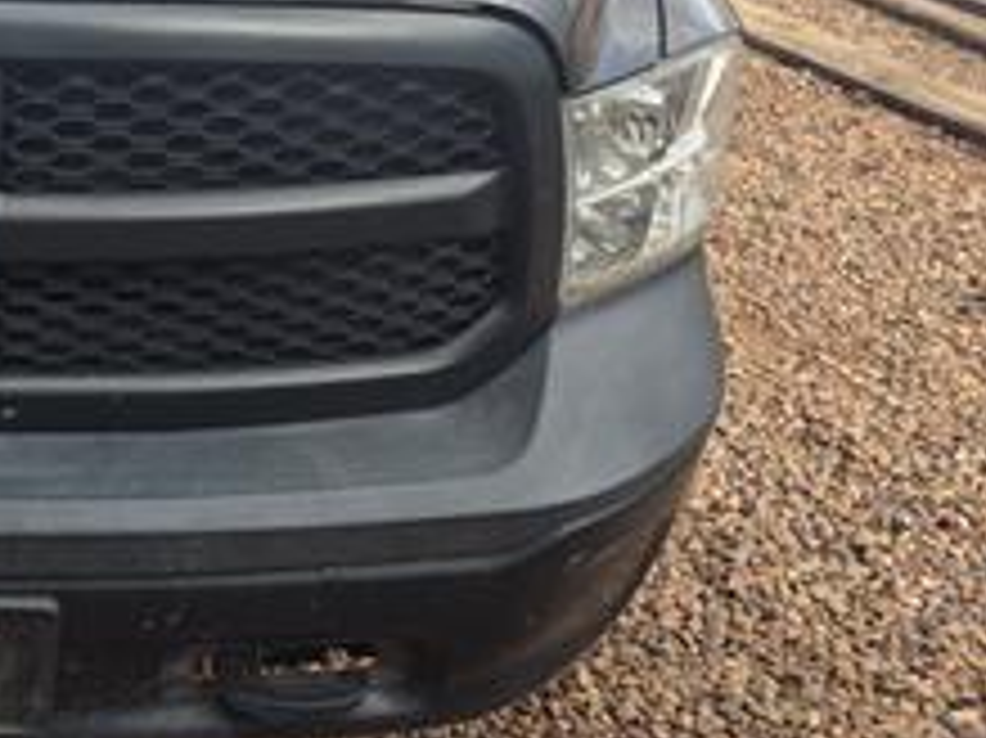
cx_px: -140
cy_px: 266
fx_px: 1509
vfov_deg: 27.4
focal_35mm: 53
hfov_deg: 31.4
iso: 25
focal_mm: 6.3
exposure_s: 1/359
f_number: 1.7
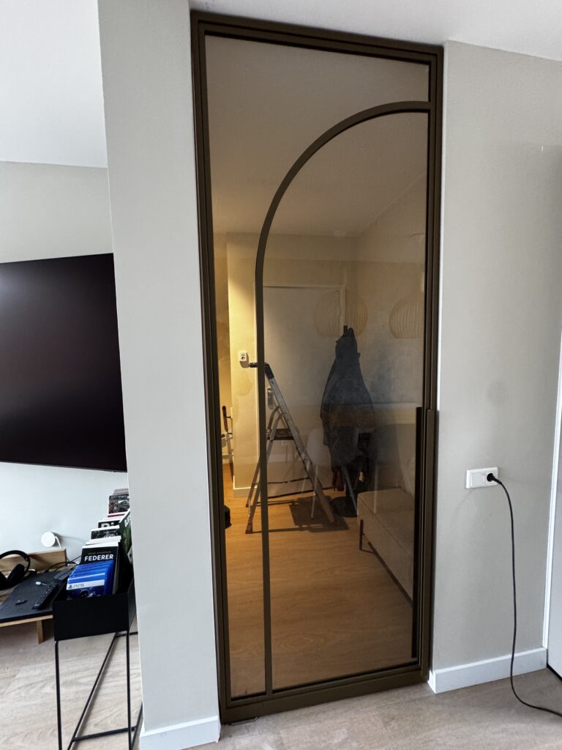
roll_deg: +0.7
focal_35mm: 14
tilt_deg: -5.0
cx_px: 281
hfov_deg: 85.7
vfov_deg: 102.1
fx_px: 303
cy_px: 375
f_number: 2.2
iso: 640
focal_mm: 2.22
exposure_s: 1/50
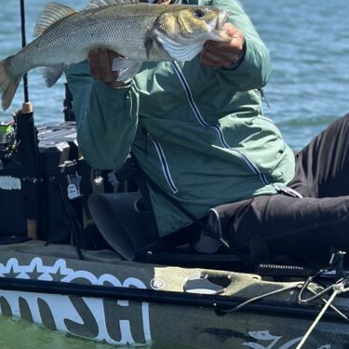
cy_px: 114
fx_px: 1323
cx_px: 142
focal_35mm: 116
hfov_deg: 15.0
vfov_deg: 15.0
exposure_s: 1/4566
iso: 80
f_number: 1.78
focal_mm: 6.86
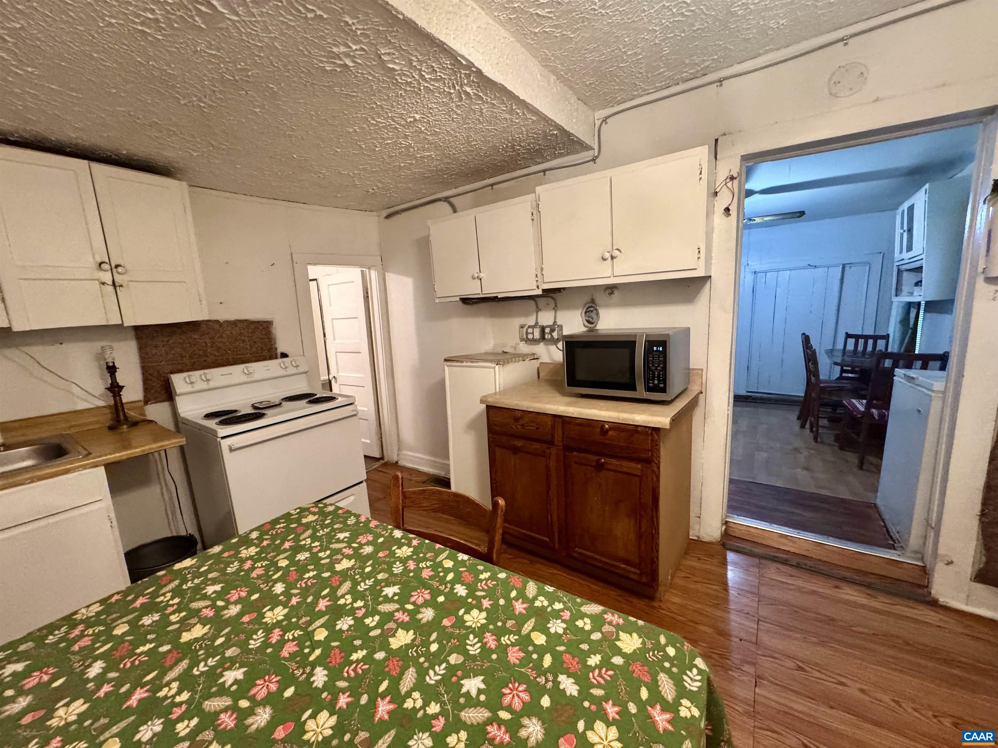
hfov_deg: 102.1
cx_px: 499
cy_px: 374
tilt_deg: -9.5
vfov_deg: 85.7
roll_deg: +2.8
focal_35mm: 14
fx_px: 404
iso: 640
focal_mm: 2.22
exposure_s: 1/60
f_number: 2.2
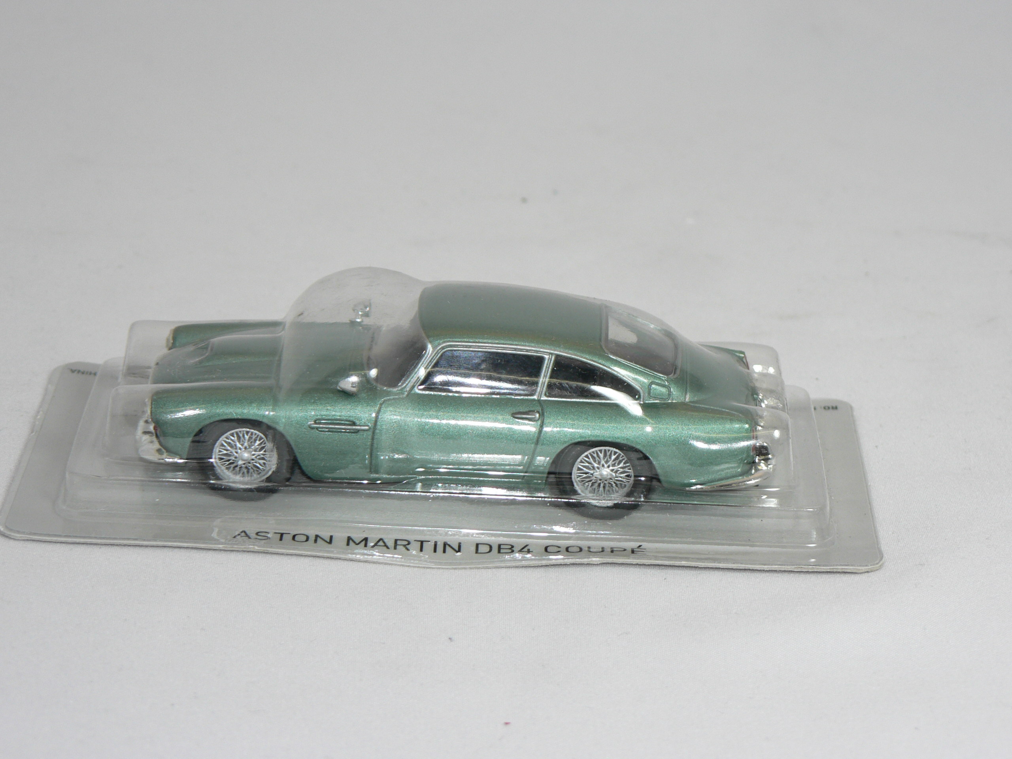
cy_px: 380
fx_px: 3625
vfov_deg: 12.0
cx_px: 506
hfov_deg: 15.9
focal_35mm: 124
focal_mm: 20.7
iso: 80
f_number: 3.2
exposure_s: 1/60
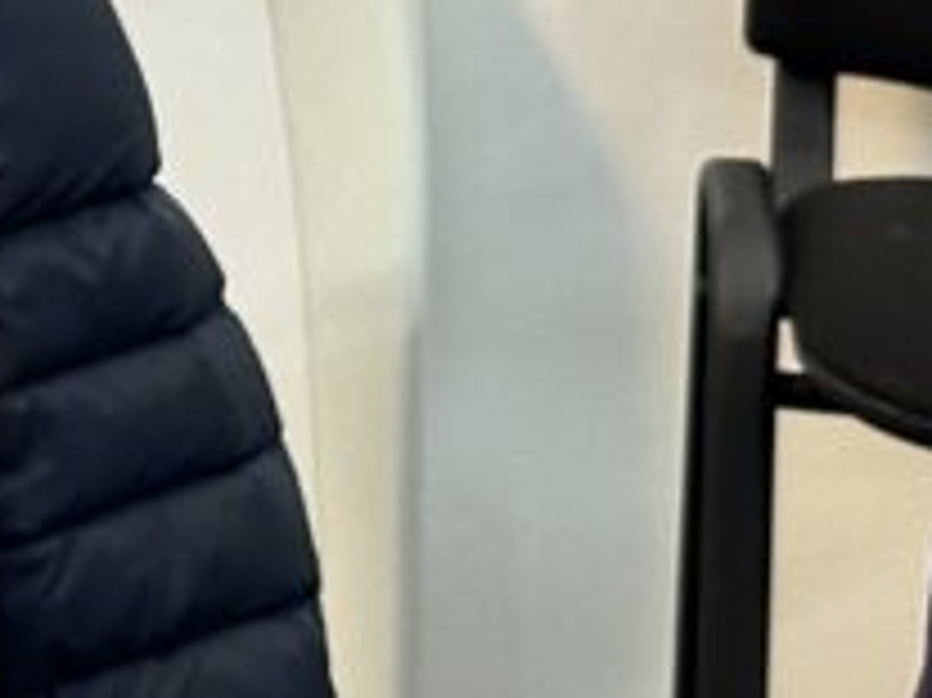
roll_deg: +1.8
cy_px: 90
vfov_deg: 6.2
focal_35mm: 238
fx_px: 6404
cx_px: -1292
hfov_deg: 7.7
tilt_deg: -11.8
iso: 250
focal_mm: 6.86
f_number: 1.78
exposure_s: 1/33
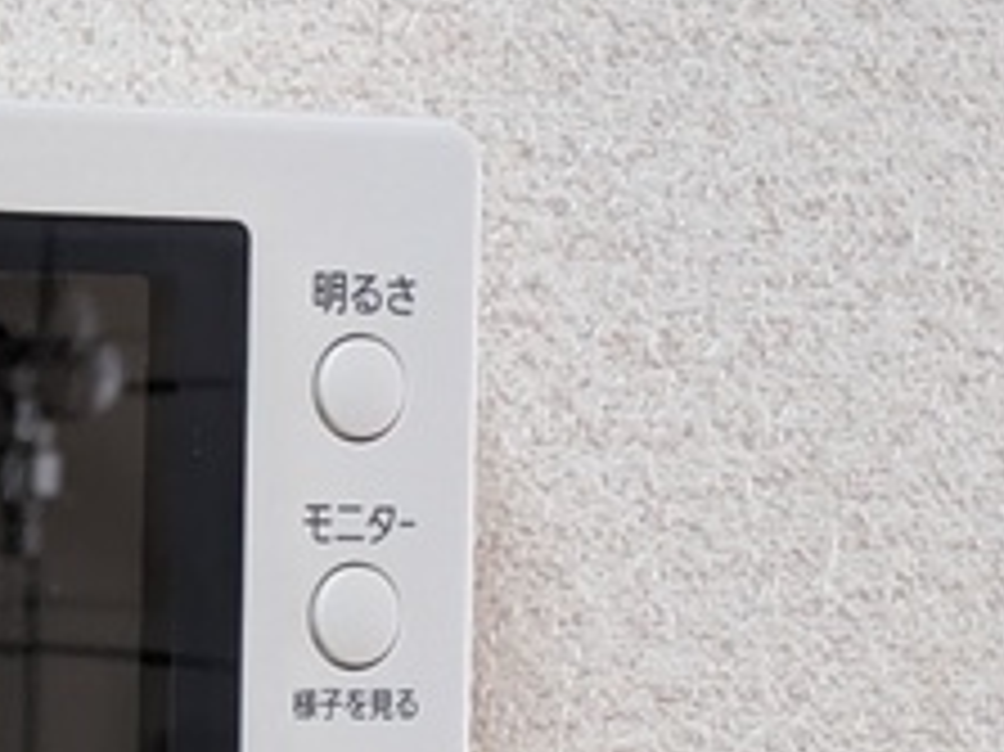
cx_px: -212
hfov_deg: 8.9
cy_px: 946
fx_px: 6377
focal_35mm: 220
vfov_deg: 6.7
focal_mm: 5.43
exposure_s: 1/40
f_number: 1.89
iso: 80
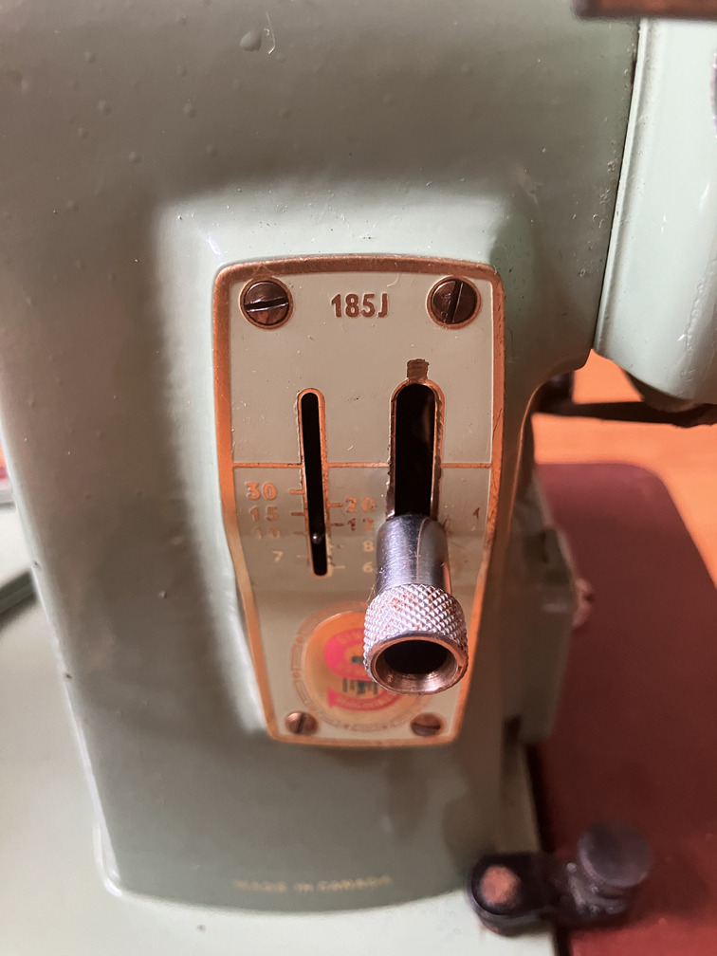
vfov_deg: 63.4
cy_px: 478
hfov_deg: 49.7
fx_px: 773
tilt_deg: -35.3
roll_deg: +1.4
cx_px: 358
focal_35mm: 28
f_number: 1.8
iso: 250
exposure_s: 1/60
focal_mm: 3.99
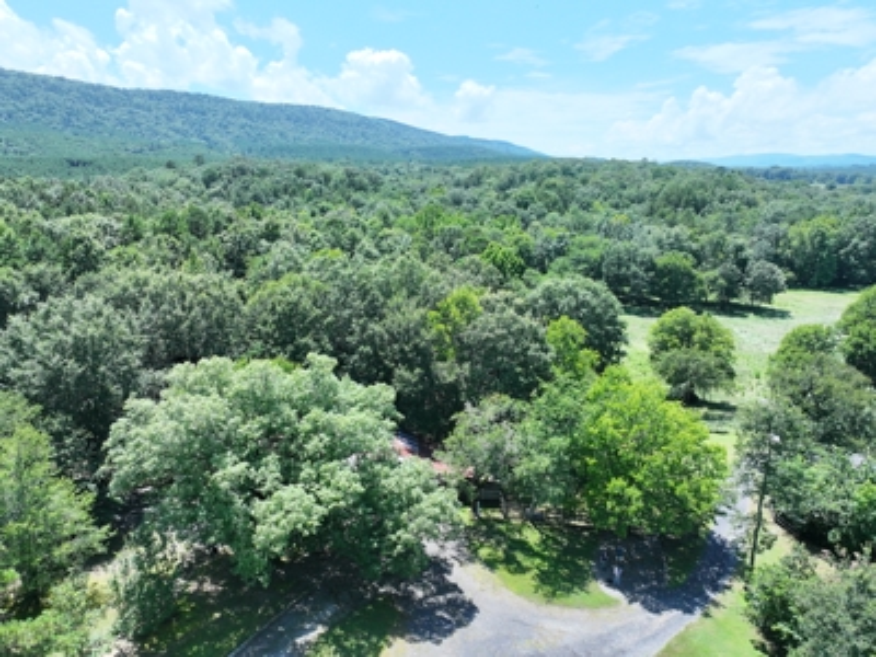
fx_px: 607
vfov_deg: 56.8
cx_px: 438
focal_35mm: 24
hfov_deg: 71.6
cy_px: 328
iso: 400
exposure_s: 1/2000
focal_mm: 12.29
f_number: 2.8
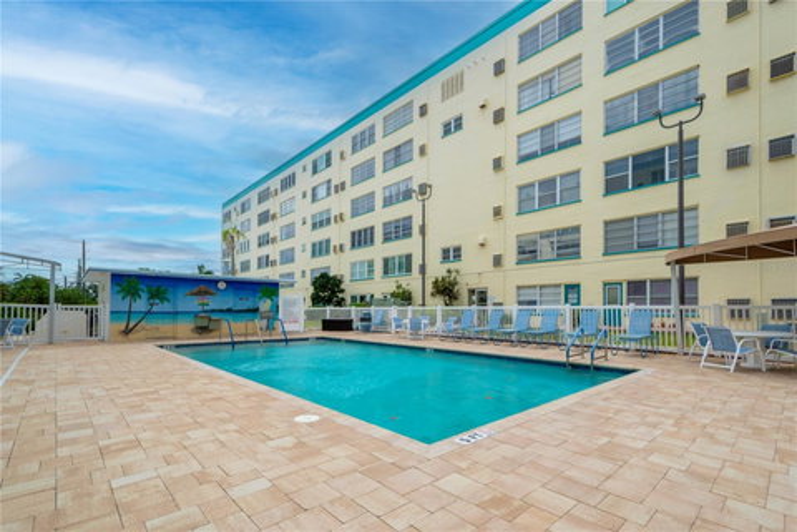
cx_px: 398
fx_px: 332
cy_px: 266
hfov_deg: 100.4
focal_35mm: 15
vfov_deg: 77.3
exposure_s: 1/640
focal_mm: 10
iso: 100
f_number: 10
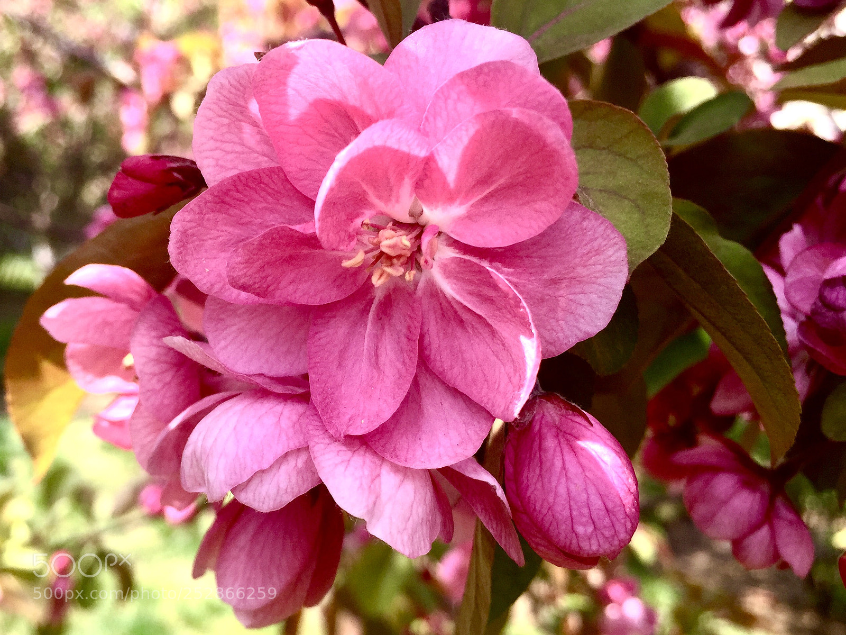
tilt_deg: -10.3
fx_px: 709
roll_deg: -5.8
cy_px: 318
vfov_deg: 48.2
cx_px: 423
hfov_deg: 61.7
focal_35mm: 29
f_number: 2.2
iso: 32
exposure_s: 1/449
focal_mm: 4.15
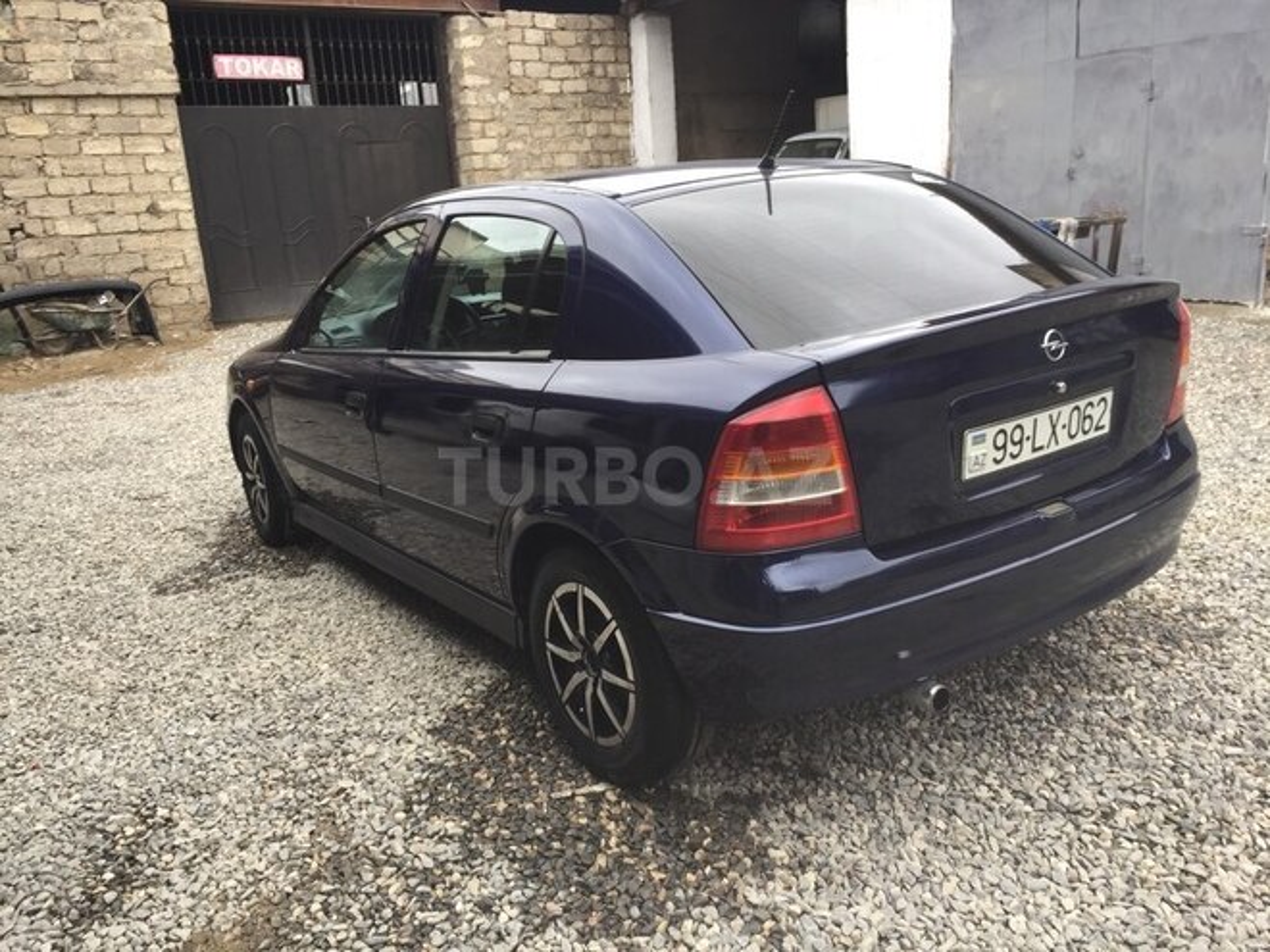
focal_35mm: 29
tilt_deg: -16.4
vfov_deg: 48.2
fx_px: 1064
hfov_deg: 61.7
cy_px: 476
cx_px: 635
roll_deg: +3.3
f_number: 2.2
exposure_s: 1/50
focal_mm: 4.15
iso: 32
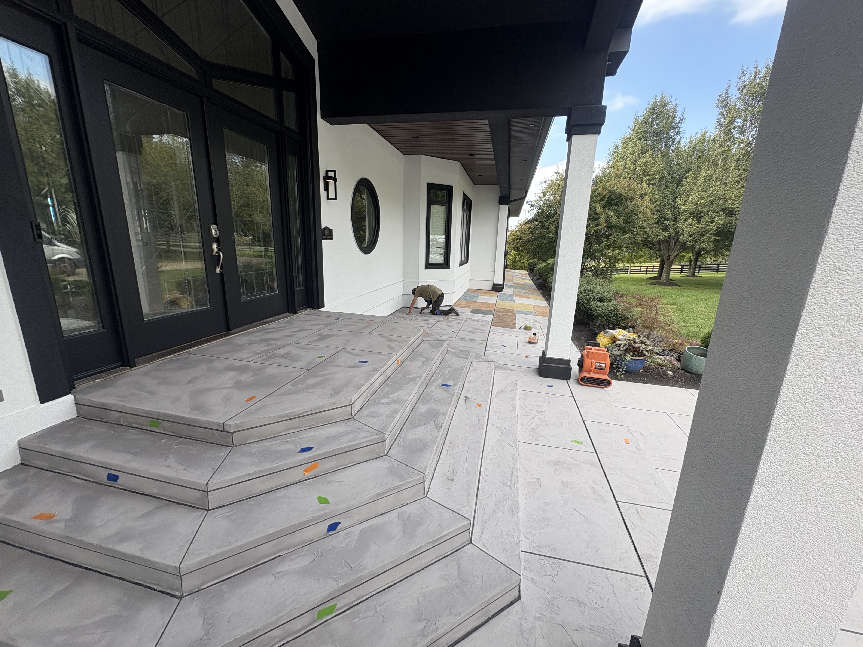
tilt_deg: -13.9
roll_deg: -1.6
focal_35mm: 14
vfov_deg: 85.7
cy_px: 324
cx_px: 432
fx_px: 349
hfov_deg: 102.1
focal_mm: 2.22
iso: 50
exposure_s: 1/312
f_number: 2.2
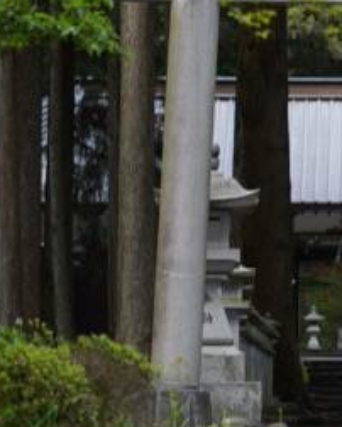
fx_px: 2919
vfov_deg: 8.4
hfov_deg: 6.6
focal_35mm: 231
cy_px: 156
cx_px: 518
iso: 400
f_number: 5.6
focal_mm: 97
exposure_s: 1/160
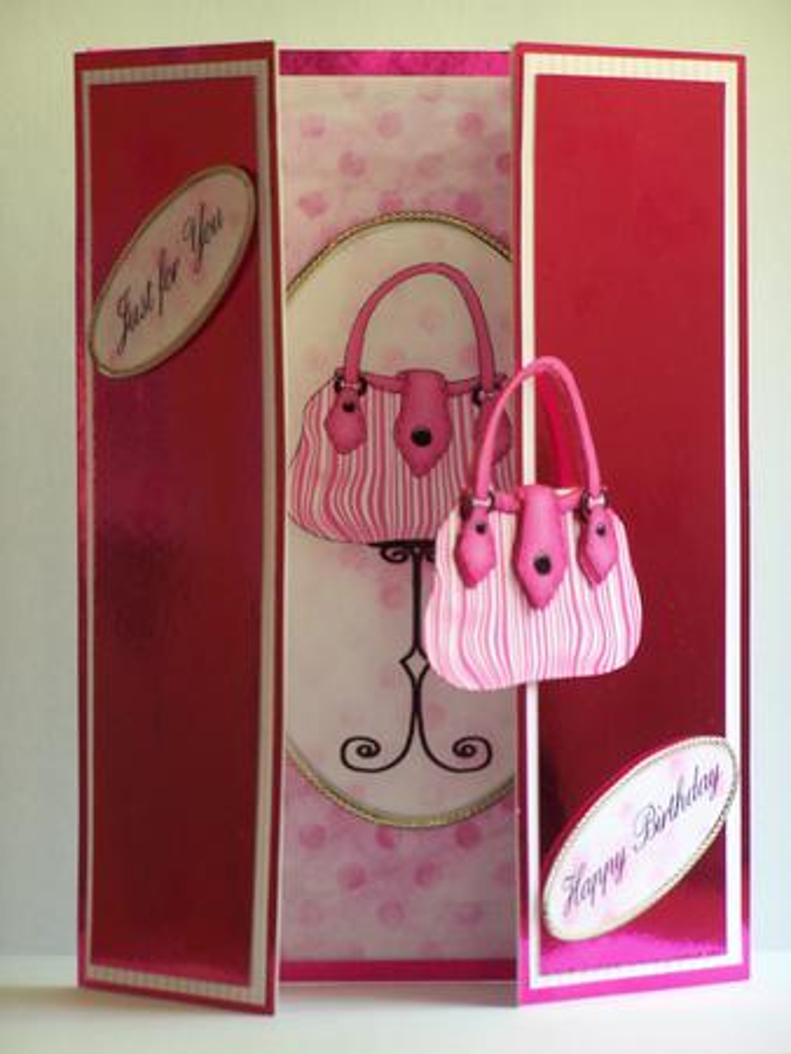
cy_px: 527
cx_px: 396
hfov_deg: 7.9
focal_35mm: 189
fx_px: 5753
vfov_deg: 10.5
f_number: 3.2
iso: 140
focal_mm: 31.3
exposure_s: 1/30
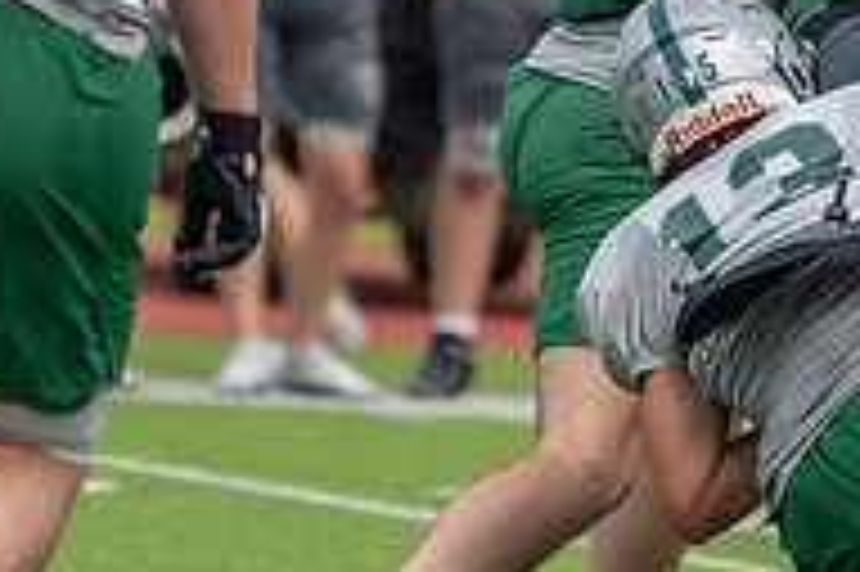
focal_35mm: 976
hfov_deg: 2.1
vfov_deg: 1.4
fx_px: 23295
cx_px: 590
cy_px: -56
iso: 320
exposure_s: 1/1250
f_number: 5.6
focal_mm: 321
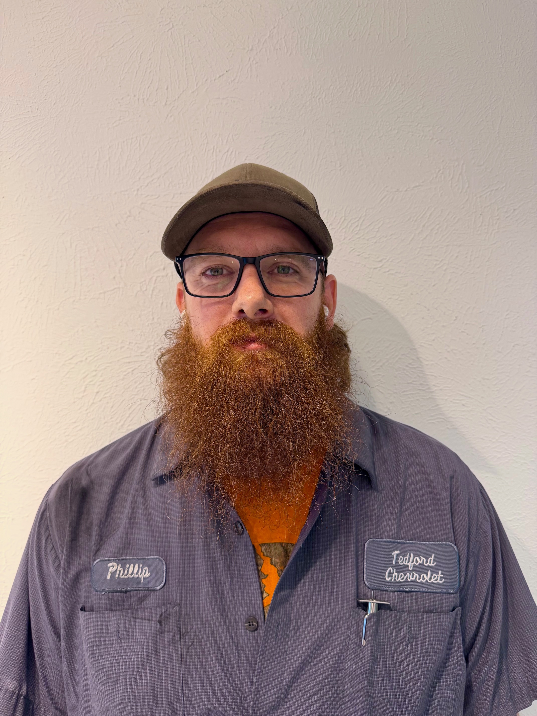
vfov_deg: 71.6
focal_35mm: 24
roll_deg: +0.0
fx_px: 496
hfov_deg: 56.8
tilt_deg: -2.7
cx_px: 268
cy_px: 358
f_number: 1.78
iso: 125
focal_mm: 6.76
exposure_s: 1/60
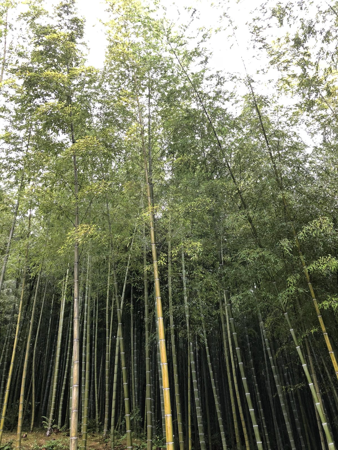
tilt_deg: +43.7
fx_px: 378
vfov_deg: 61.7
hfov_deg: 48.2
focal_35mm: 29
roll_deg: -3.7
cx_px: 169
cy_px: 225
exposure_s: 1/17
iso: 40
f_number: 1.8
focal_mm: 3.99
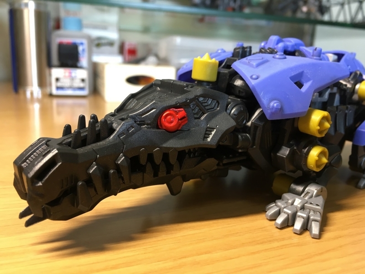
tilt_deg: -14.1
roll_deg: -2.9
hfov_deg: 61.7
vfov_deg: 48.2
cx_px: 182
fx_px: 306
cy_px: 137
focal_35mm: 29
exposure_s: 1/30
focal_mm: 4.15
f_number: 2.2
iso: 80
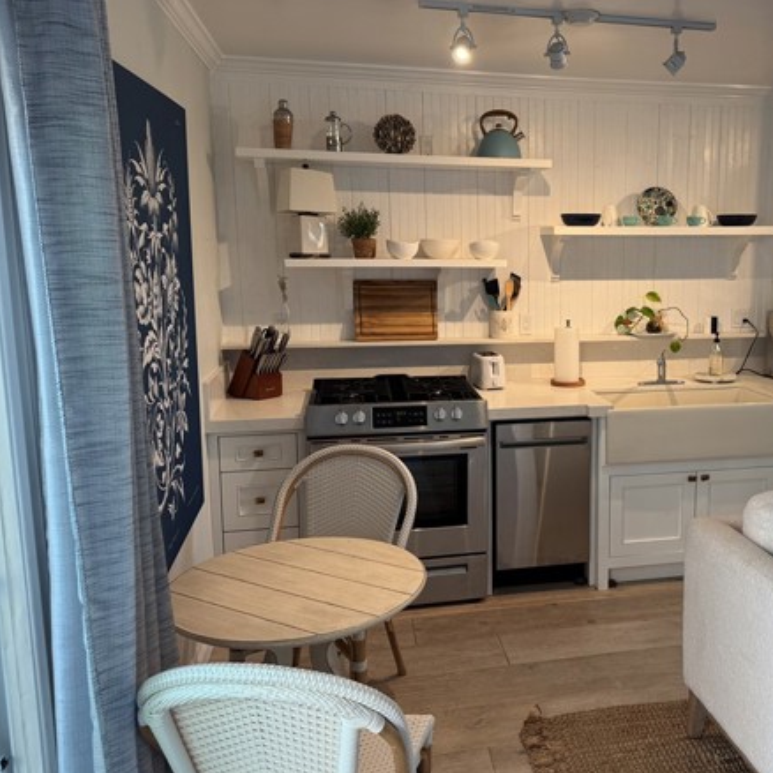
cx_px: 545
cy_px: 365
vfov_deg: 52.5
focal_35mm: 31
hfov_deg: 51.1
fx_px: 783
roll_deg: +0.4
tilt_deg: -8.7
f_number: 1.78
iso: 125
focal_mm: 6.76
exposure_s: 1/120
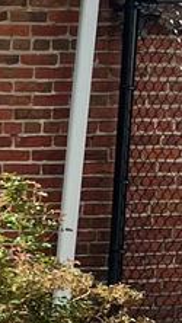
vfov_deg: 11.0
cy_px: 253
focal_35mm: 196
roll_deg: -1.2
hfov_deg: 5.8
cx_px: -329
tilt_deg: -5.6
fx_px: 1680
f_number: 1.5
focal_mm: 5.7
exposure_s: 1/2299
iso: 50
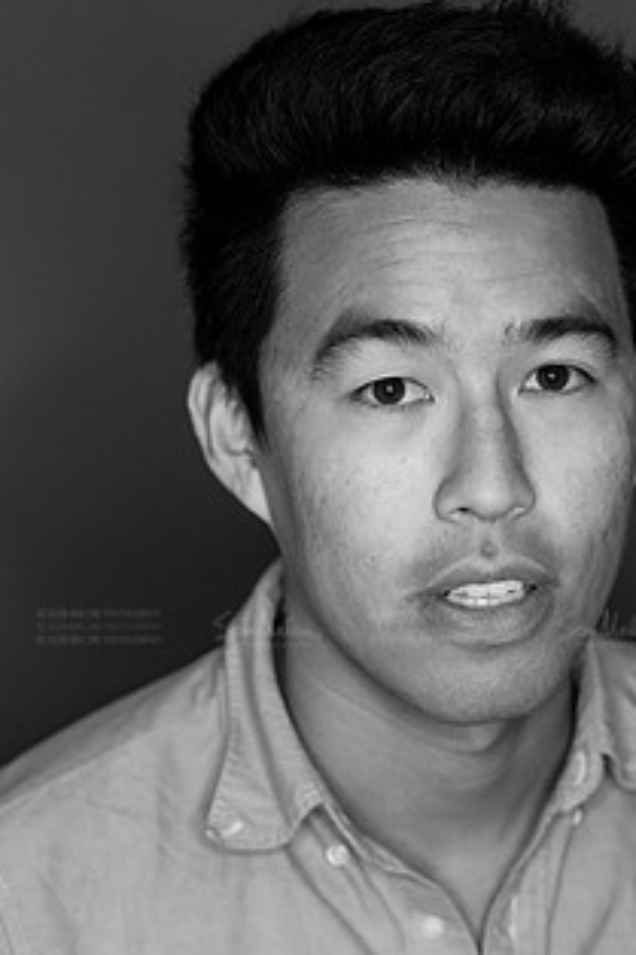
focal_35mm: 122
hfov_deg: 11.2
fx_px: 3236
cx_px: 441
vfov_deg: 16.8
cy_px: 581
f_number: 3.2
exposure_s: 1/200
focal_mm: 85
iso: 2000
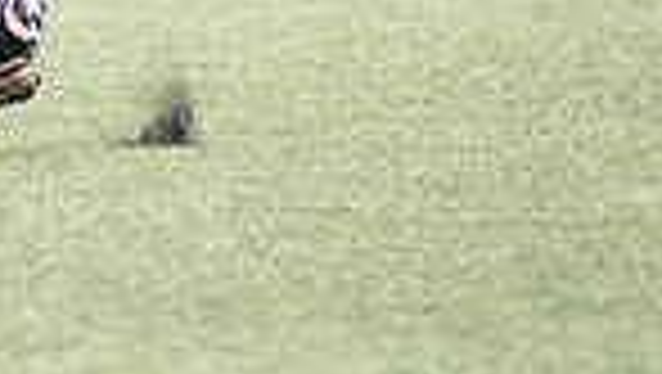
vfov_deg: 0.9
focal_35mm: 1290
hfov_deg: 1.7
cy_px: -363
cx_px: -180
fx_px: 22665
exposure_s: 1/1000
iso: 1600
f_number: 2.8
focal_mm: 150
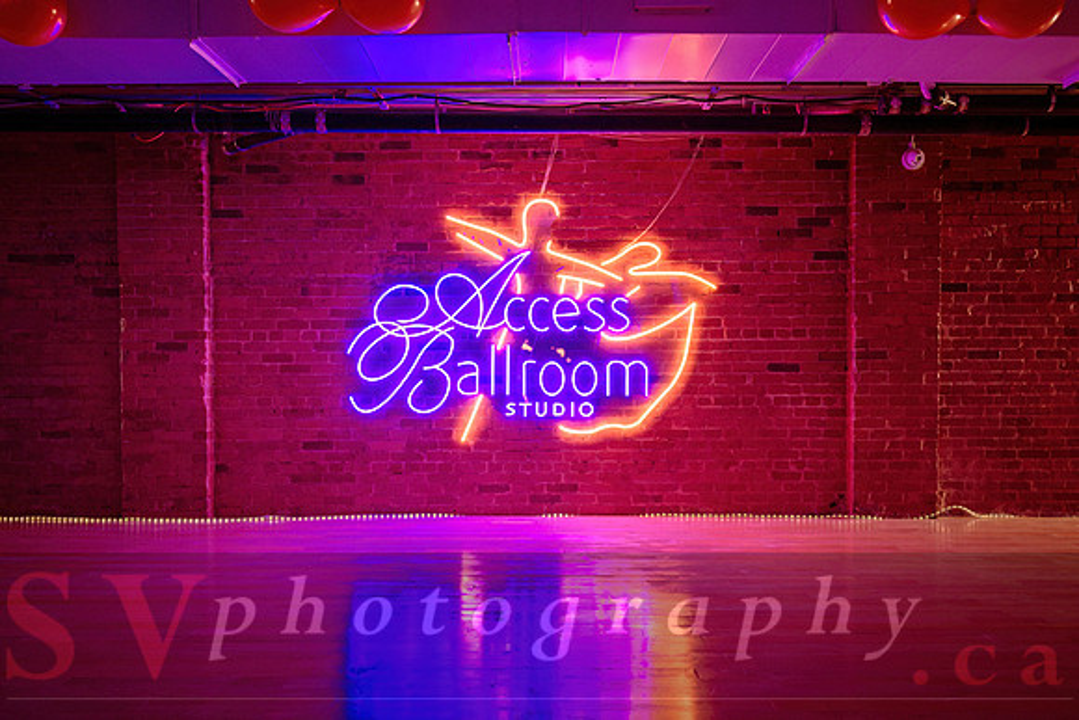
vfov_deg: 39.7
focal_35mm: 33
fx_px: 993
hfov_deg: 57.0
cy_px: 421
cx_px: 546
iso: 1000
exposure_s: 1/200
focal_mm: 28
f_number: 1.8
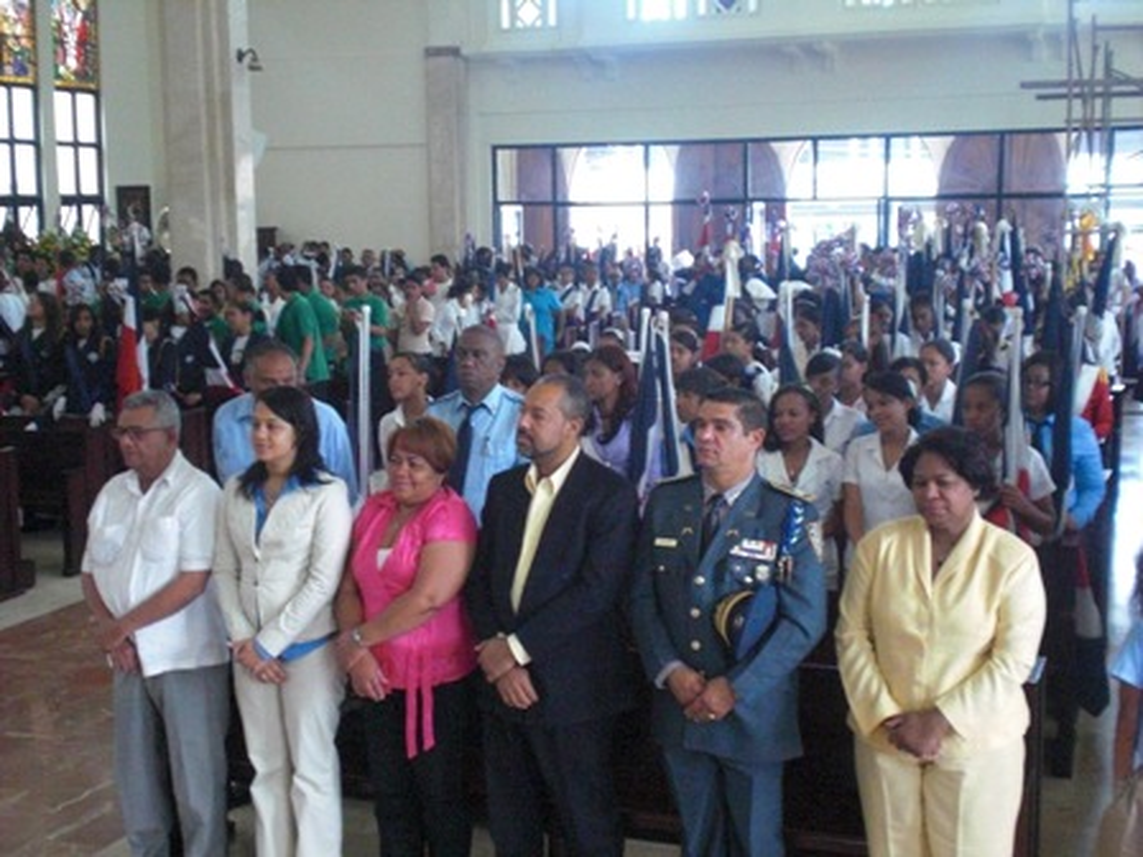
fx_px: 1684
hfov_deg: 37.5
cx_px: 572
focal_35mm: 51
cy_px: 428
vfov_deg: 28.6
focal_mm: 8.44
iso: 800
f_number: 3.6
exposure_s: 1/60
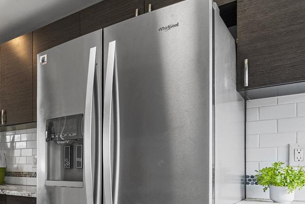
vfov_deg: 36.4
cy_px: 169
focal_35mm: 35
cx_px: 10
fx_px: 297
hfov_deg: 46.8
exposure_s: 1/2.5
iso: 200
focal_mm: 16
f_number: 8
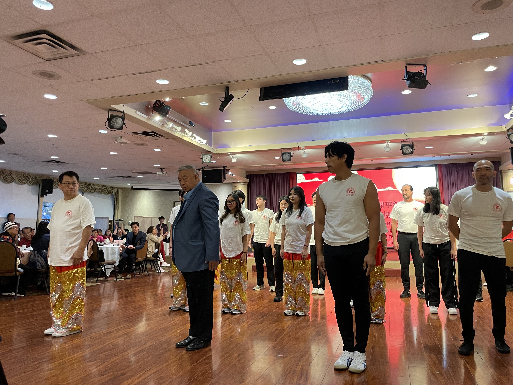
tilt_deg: +7.9
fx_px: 385
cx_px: 256
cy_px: 192
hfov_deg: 67.3
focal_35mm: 26
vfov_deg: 53.1
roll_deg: +0.8
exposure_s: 1/60
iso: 250
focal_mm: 4.2
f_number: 1.6
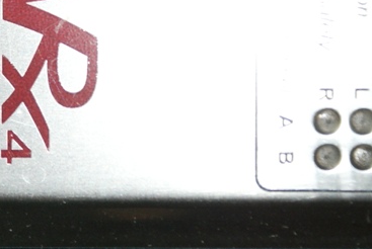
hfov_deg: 9.0
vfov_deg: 6.0
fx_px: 2370
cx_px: 80
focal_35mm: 229
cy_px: 31
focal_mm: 70
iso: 400
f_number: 5.6
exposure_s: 1/125
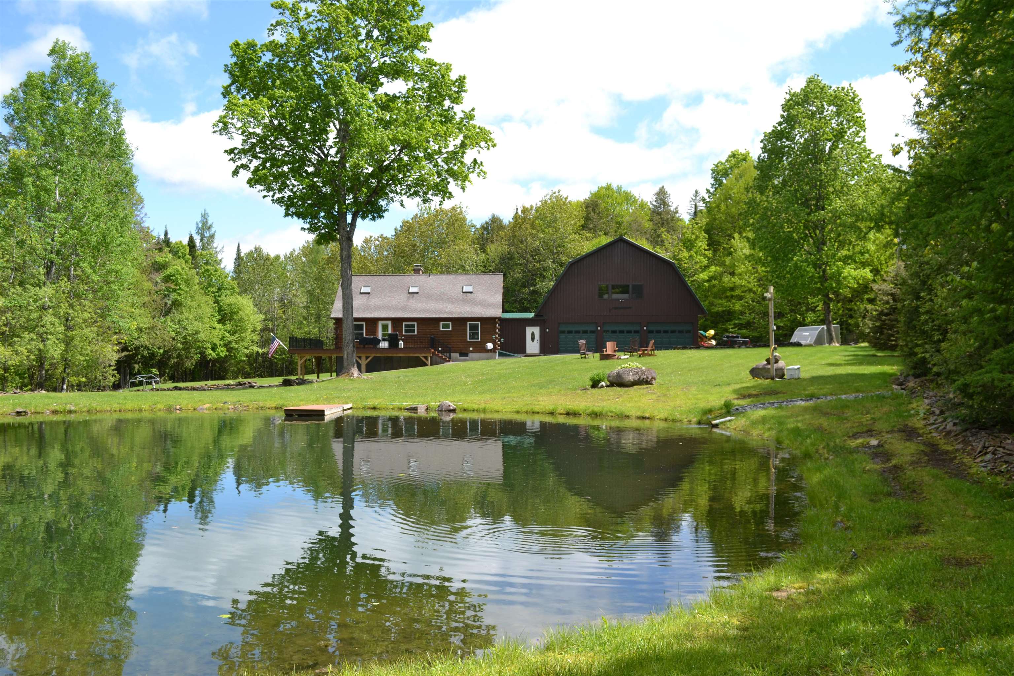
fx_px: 929
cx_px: 507
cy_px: 338
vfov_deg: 40.0
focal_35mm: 33
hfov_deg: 57.2
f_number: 7.1
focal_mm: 22
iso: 100
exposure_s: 1/200
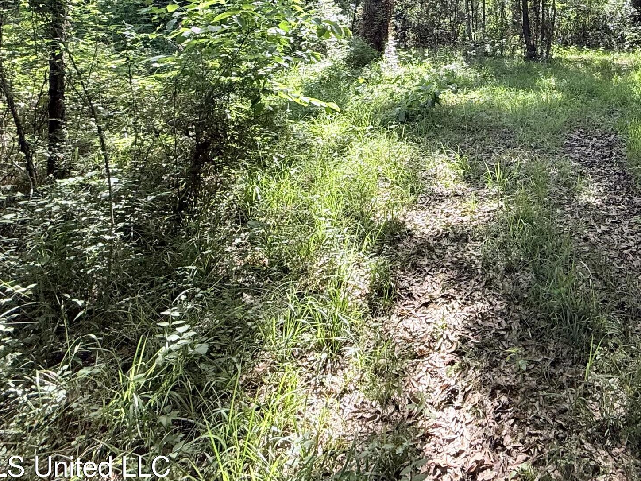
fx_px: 537
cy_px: 14
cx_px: 540
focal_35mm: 29
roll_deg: +0.5
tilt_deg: +2.9
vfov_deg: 42.5
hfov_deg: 55.8
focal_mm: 2.22
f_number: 2.2
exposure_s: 1/166
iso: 50
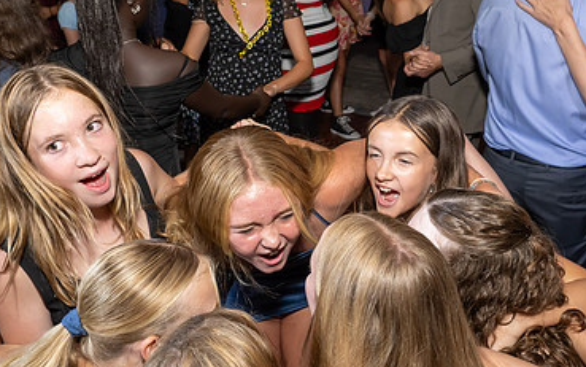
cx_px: 319
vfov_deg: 31.9
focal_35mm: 40
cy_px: 141
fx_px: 639
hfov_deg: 49.2
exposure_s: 1/250
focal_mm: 17
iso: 1000
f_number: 7.1
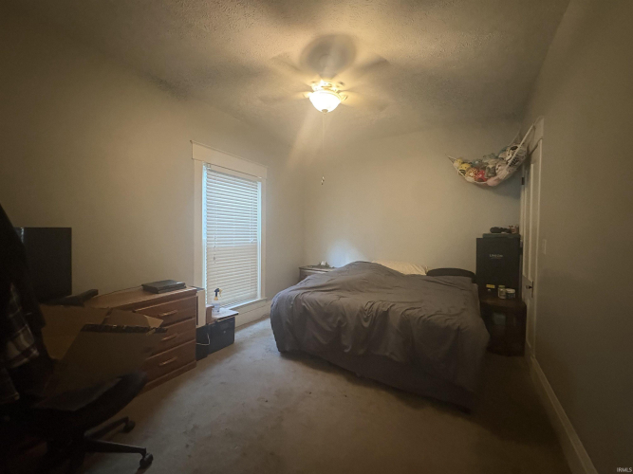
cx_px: 316
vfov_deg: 85.7
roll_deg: -0.5
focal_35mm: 14
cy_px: 237
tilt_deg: -1.1
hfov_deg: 102.1
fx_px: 256
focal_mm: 2.22
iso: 1000
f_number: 2.2
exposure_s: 1/40
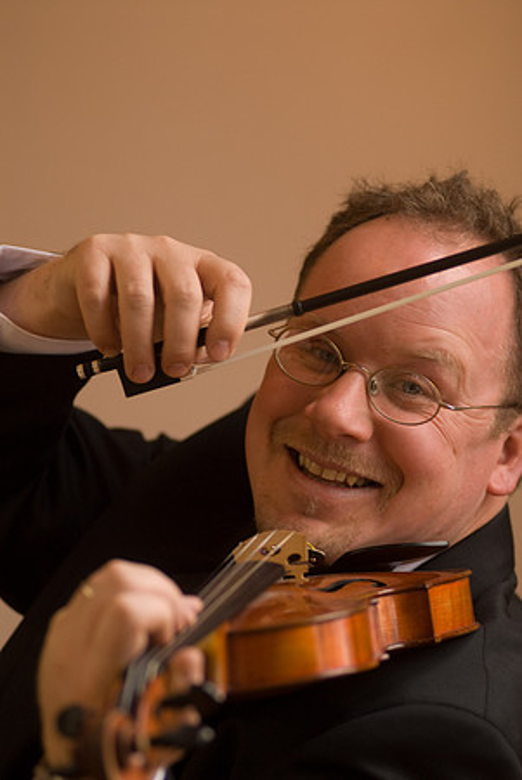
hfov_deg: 7.3
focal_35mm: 188
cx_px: 261
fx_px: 4068
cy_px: 390
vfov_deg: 11.0
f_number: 2.8
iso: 320
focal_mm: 125
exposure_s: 1/60
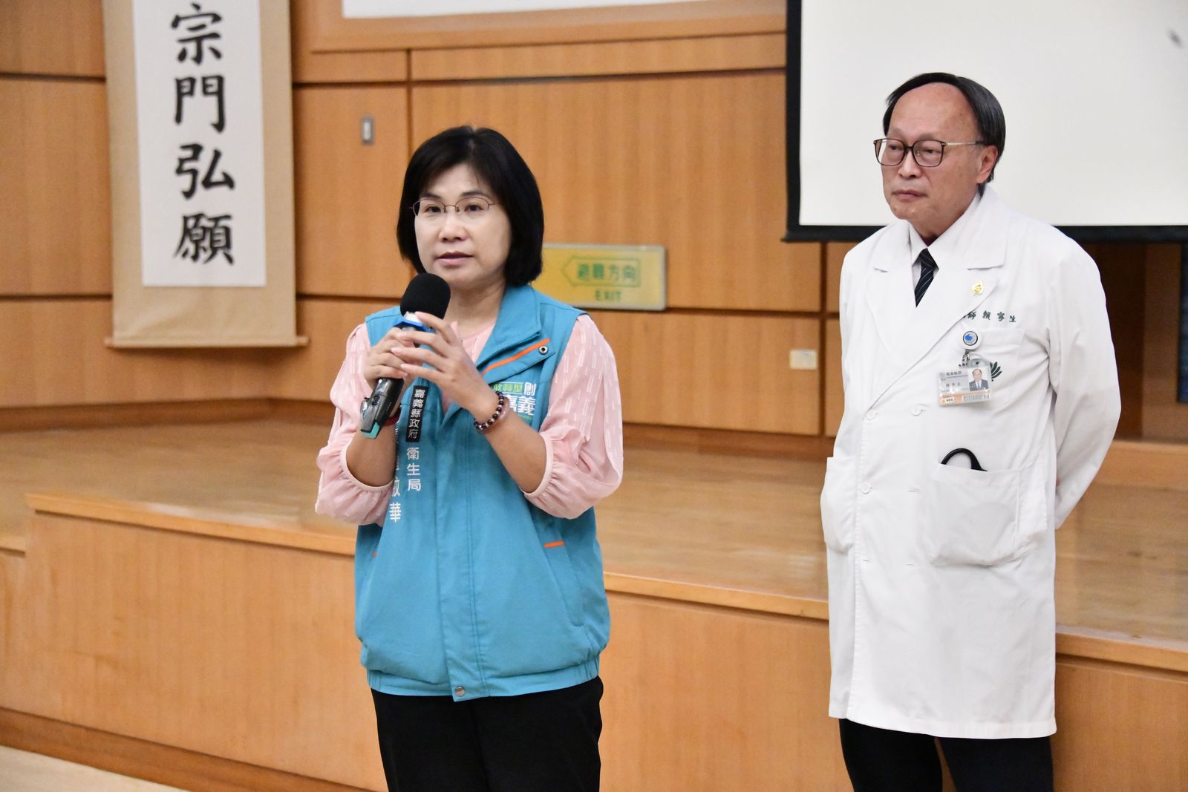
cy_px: 396
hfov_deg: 24.8
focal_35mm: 82
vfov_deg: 16.7
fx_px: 2706
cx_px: 594
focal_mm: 82
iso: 20000
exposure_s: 1/200
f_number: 5
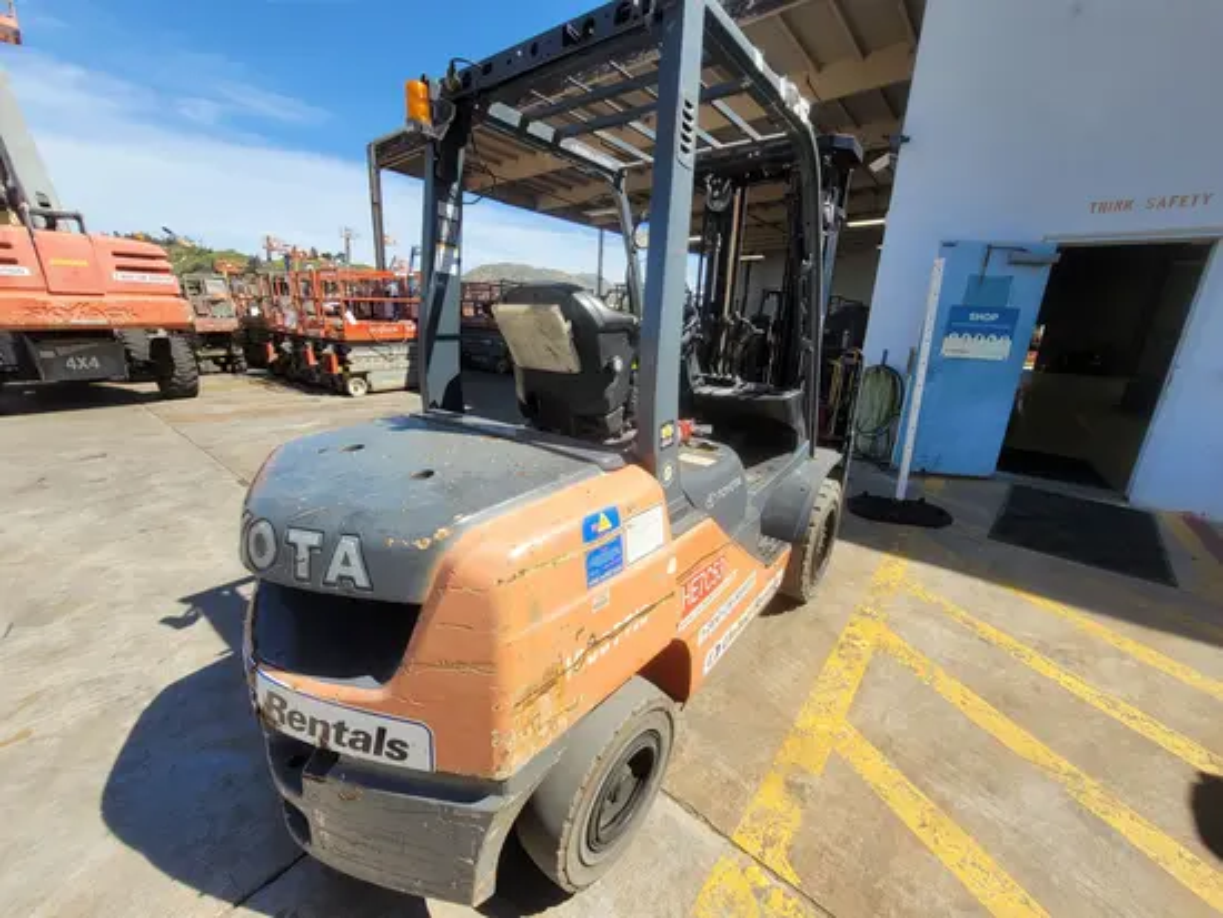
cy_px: 459
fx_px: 459
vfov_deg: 90.0
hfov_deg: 106.2
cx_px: 612
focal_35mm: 13
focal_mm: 1.74
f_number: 2.2
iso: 40
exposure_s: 1/1189
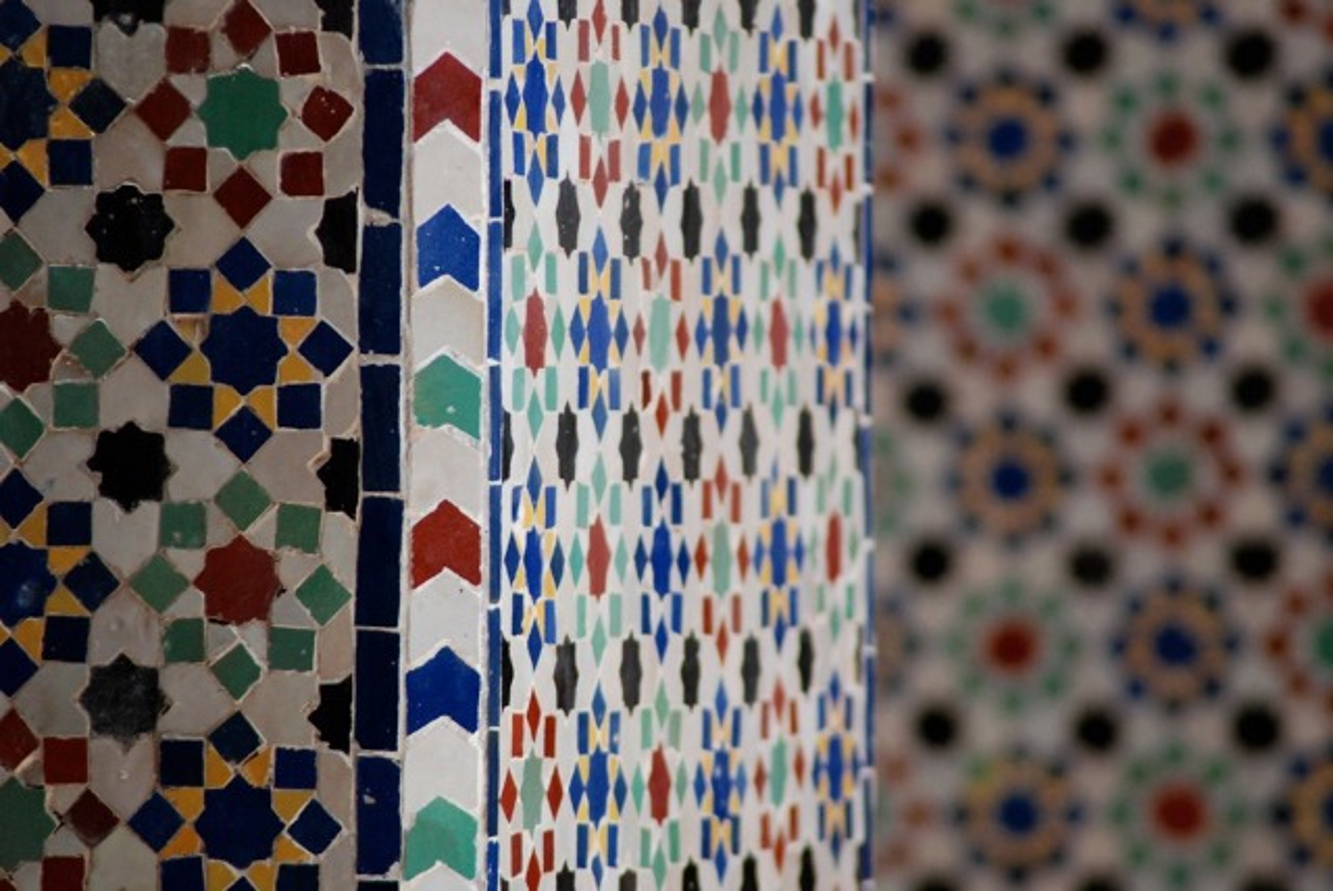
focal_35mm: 360
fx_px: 13342
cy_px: 446
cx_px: 666
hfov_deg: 5.7
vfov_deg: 3.8
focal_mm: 240
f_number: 5.3
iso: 800
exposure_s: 1/400
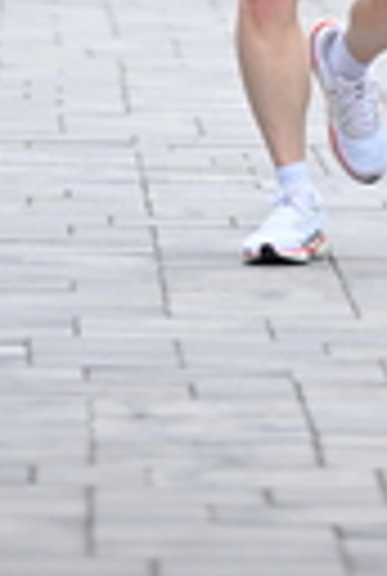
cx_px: 434
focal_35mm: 707
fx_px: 11338
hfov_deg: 2.0
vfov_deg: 2.9
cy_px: -648
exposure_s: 1/2000
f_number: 2.8
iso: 640
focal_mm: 165
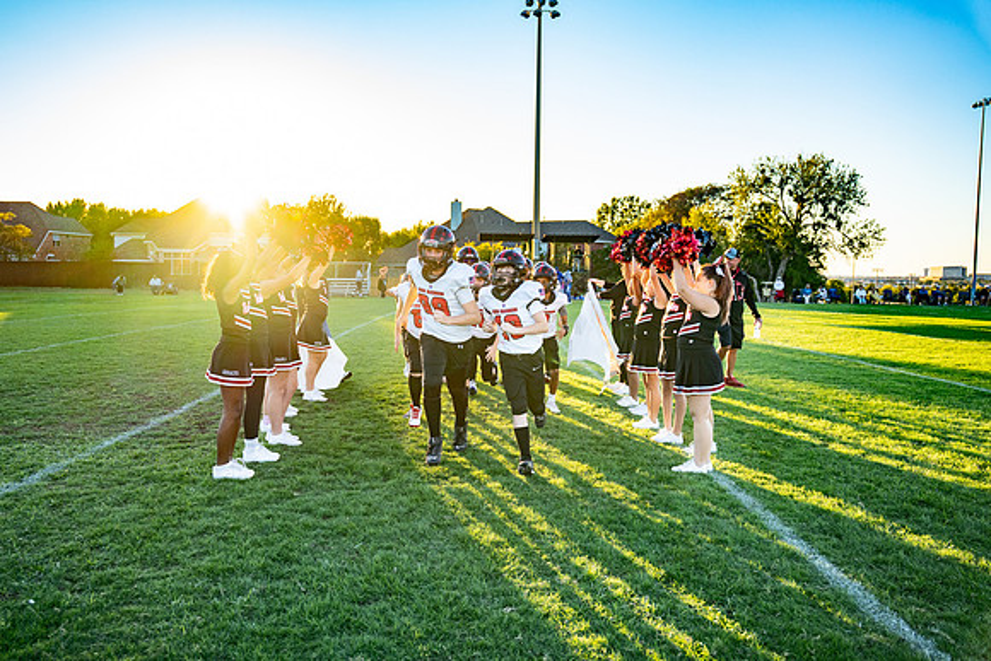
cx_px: 473
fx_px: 844
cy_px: 320
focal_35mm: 31
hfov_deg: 60.8
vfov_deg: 42.8
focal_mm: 29.1
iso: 320
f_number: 2.8
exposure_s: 1/1000
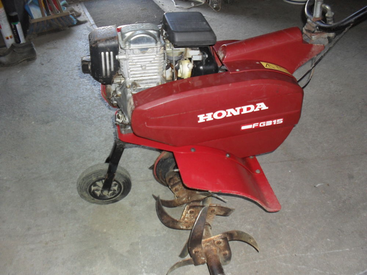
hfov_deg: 52.6
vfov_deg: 40.7
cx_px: 184
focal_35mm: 35
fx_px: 371
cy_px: 138
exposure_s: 1/45
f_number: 3.2
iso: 200
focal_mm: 6.3
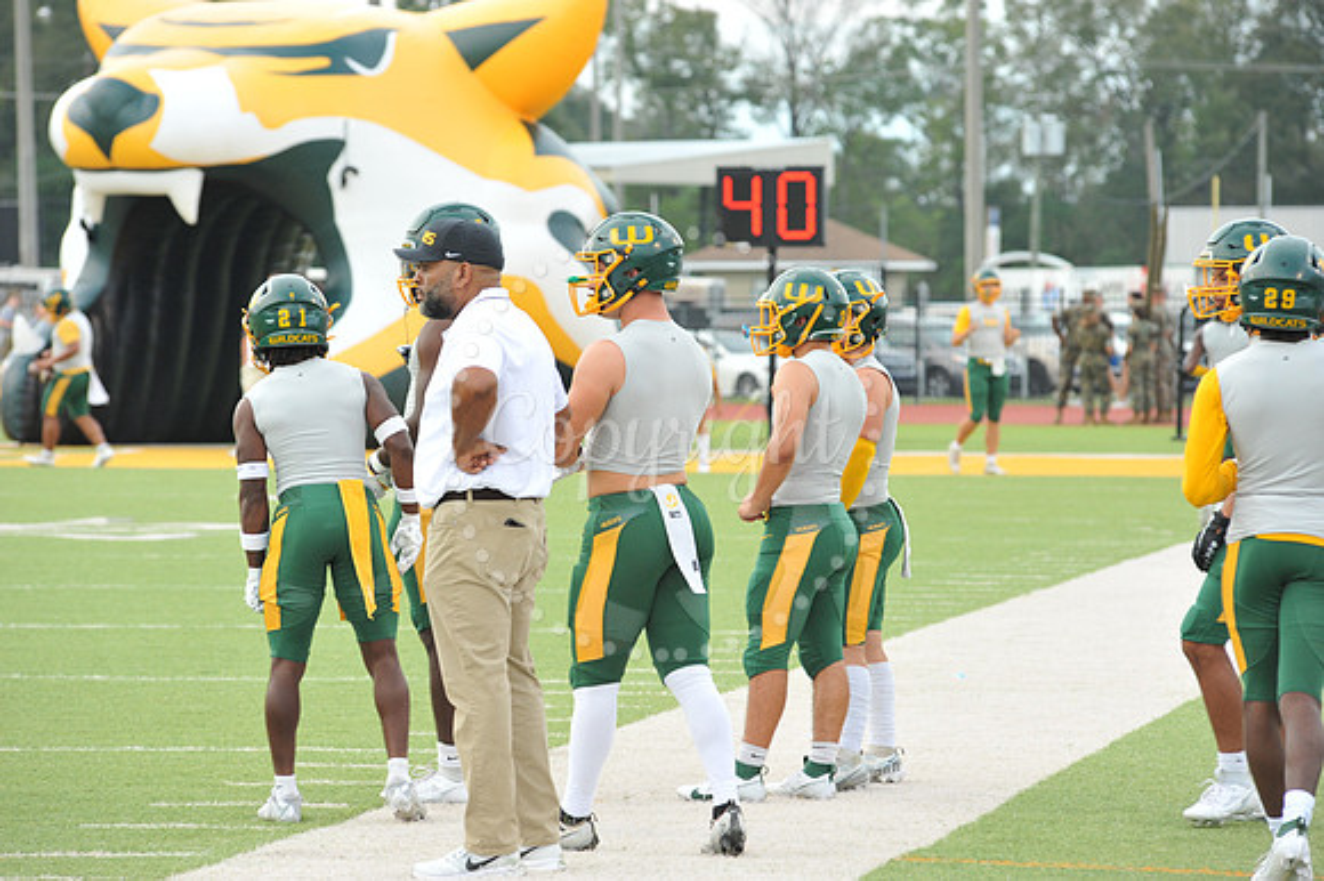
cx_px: 662
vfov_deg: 6.9
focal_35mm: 200
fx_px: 7351
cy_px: 440
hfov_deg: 10.3
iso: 1250
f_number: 6.3
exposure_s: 1/250
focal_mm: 200
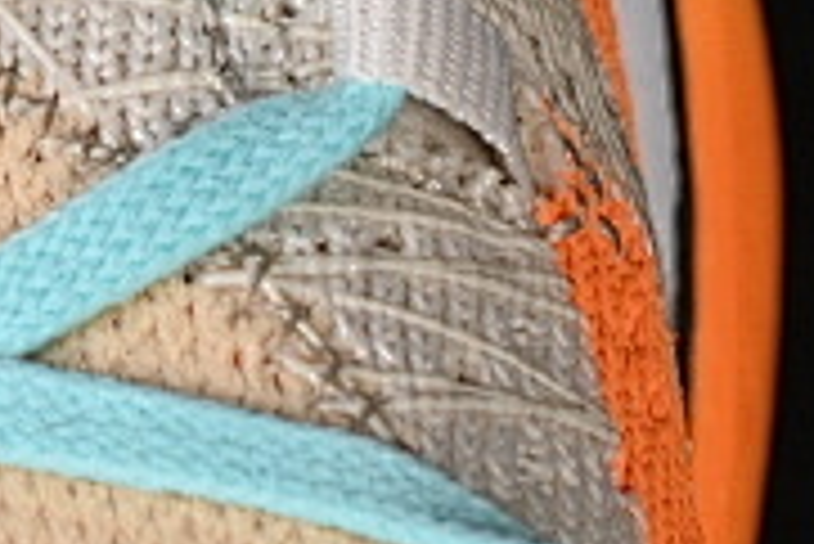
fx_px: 10115
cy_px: -382
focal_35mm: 447
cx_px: -432
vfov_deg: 3.1
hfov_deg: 4.6
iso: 160
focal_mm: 50
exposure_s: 1/80
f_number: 7.1
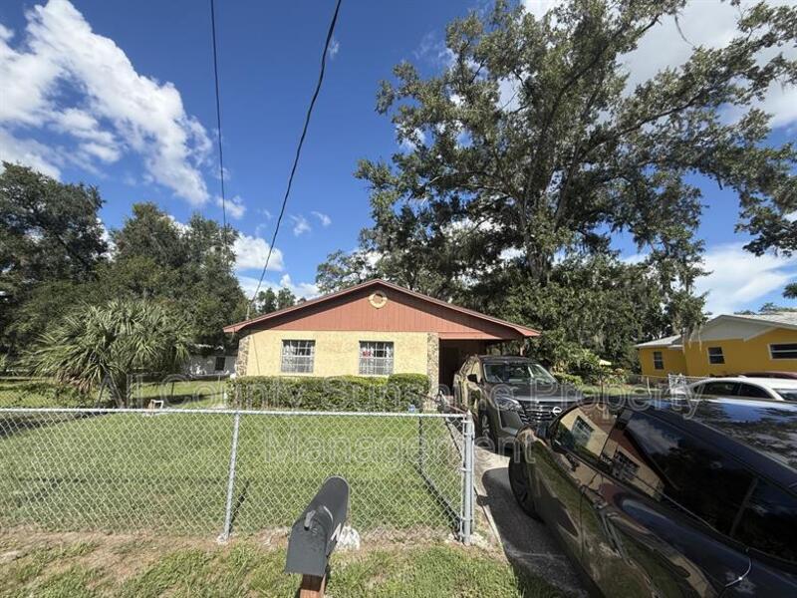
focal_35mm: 14
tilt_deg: +9.9
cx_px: 398
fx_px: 322
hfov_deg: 102.1
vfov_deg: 85.7
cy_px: 299
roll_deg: -1.6
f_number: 2.2
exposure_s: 1/1698
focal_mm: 2.22
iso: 50
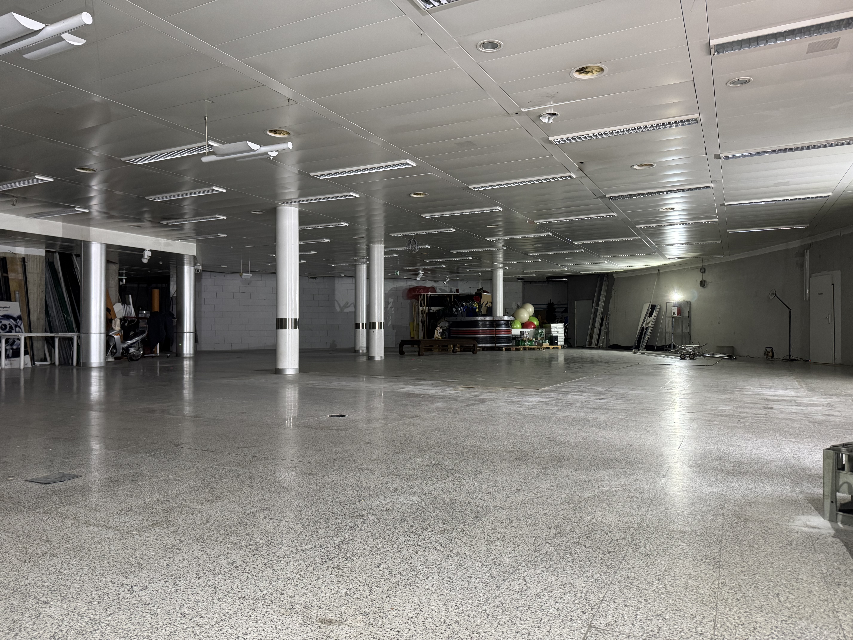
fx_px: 591
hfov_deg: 71.6
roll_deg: +0.1
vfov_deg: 56.8
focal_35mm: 24
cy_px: 320
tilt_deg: +1.1
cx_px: 426
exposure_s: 1/50
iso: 500
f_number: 1.78
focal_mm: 6.76
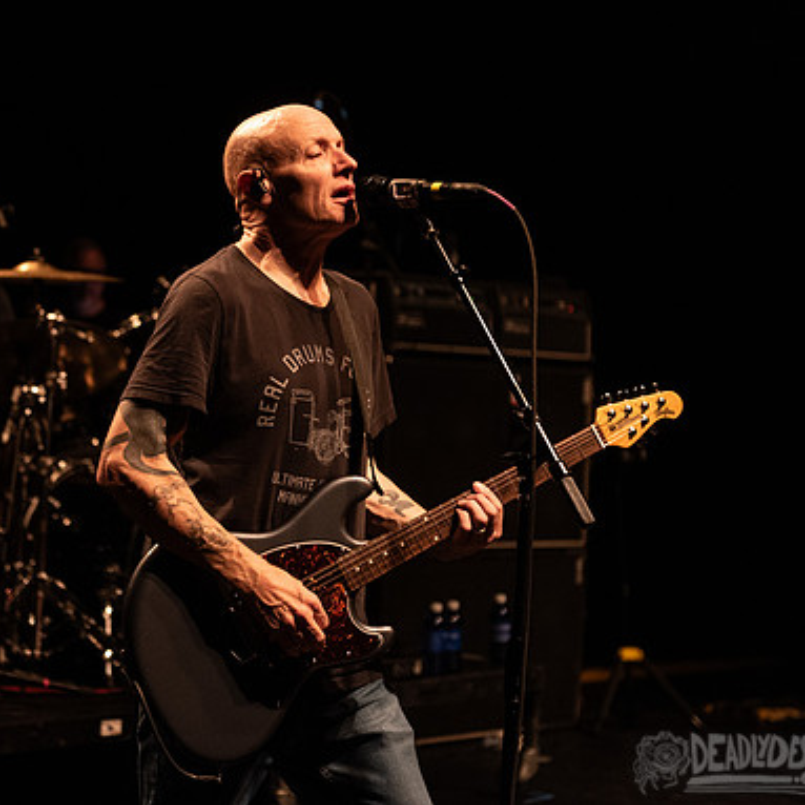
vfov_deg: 17.4
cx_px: 237
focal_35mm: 100
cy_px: 356
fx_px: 2631
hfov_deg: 17.3
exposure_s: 1/125
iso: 3200
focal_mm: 70
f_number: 3.2
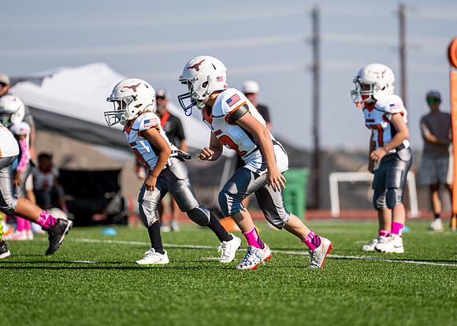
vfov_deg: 6.1
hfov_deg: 8.6
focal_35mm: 235
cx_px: 231
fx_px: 3045
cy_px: 149
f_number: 2.8
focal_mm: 200
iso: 100
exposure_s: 1/2500
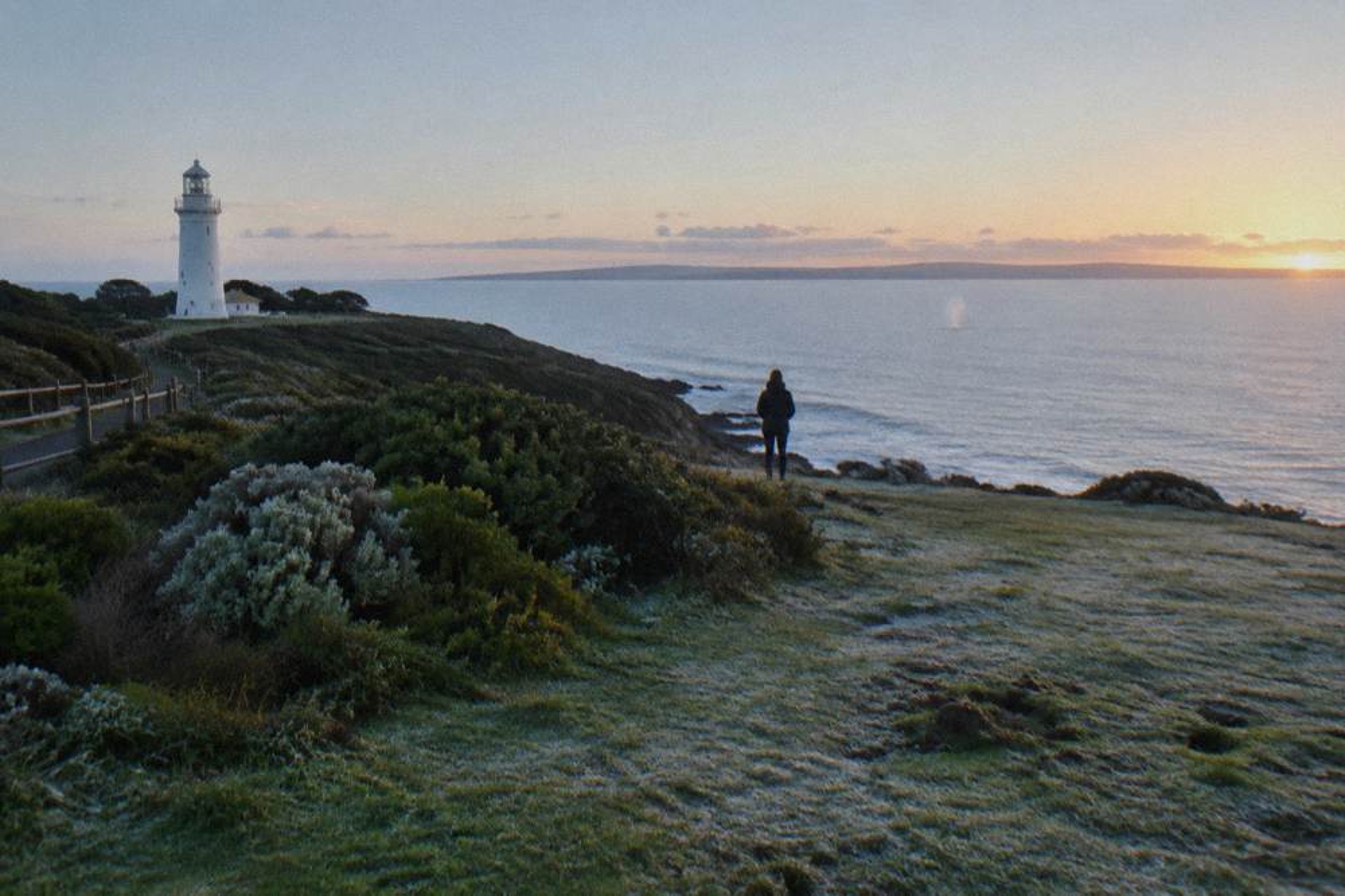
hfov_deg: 54.5
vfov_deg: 37.8
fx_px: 1307
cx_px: 672
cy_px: 448
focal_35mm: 35
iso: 400
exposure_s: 1/200
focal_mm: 35
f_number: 11
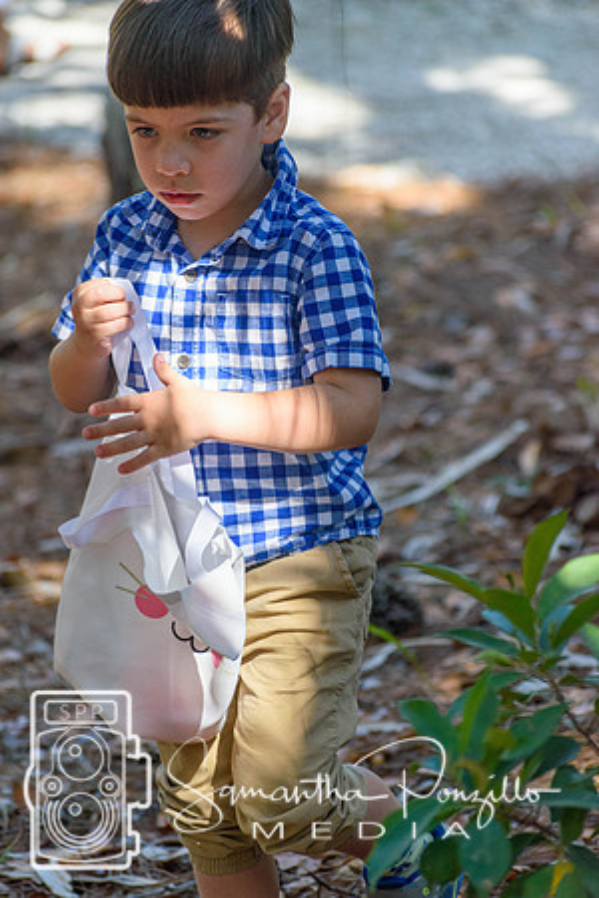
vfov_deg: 8.6
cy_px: 449
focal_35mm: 240
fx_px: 5990
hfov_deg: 5.7
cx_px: 300
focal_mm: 160
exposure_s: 1/800
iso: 800
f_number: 5
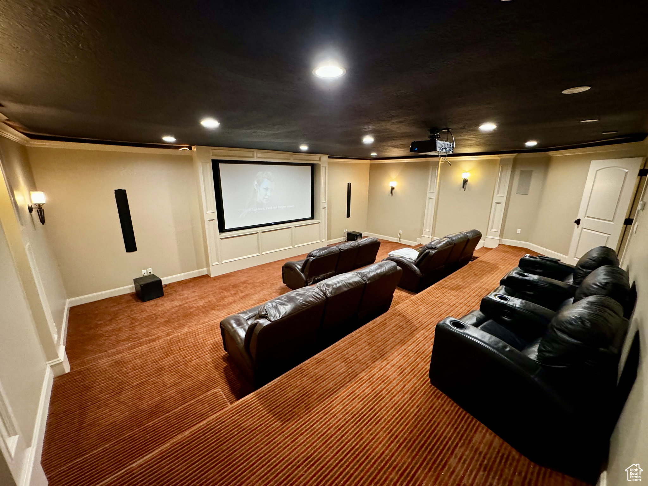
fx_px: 262
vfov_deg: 85.7
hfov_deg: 102.1
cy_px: 243
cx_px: 324
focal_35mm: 14
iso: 800
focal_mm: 2.22
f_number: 2.2
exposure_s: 1/60
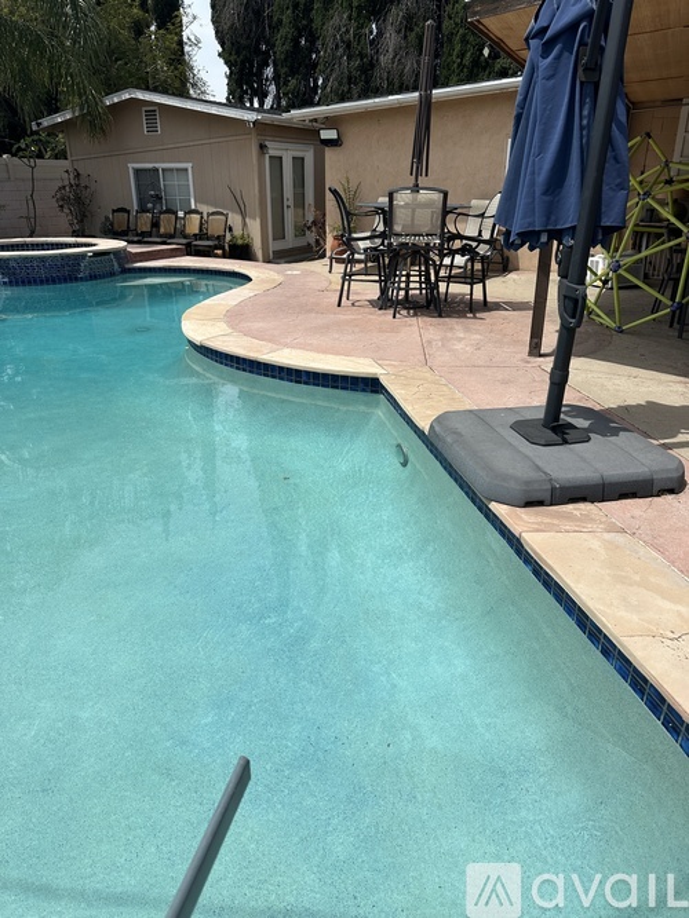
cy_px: 459
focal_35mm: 24
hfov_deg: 56.8
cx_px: 344
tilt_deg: -24.1
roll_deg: -3.6
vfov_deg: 71.6
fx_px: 637
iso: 80
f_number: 1.78
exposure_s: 1/7042
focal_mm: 6.86
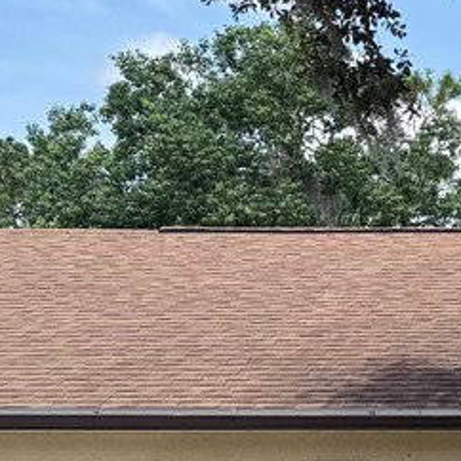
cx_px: 745
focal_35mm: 140
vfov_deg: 12.3
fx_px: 2109
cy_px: 511
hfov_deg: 11.8
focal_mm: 6.76
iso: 100
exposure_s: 1/2525
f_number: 1.78
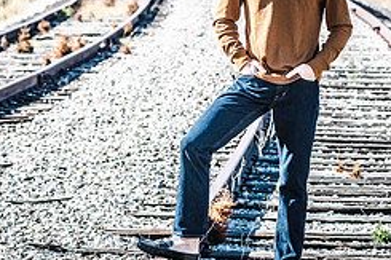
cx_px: 192
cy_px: 49
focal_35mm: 249
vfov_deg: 5.5
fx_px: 2703
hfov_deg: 8.3
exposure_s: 1/1600
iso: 800
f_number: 5.6
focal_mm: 105
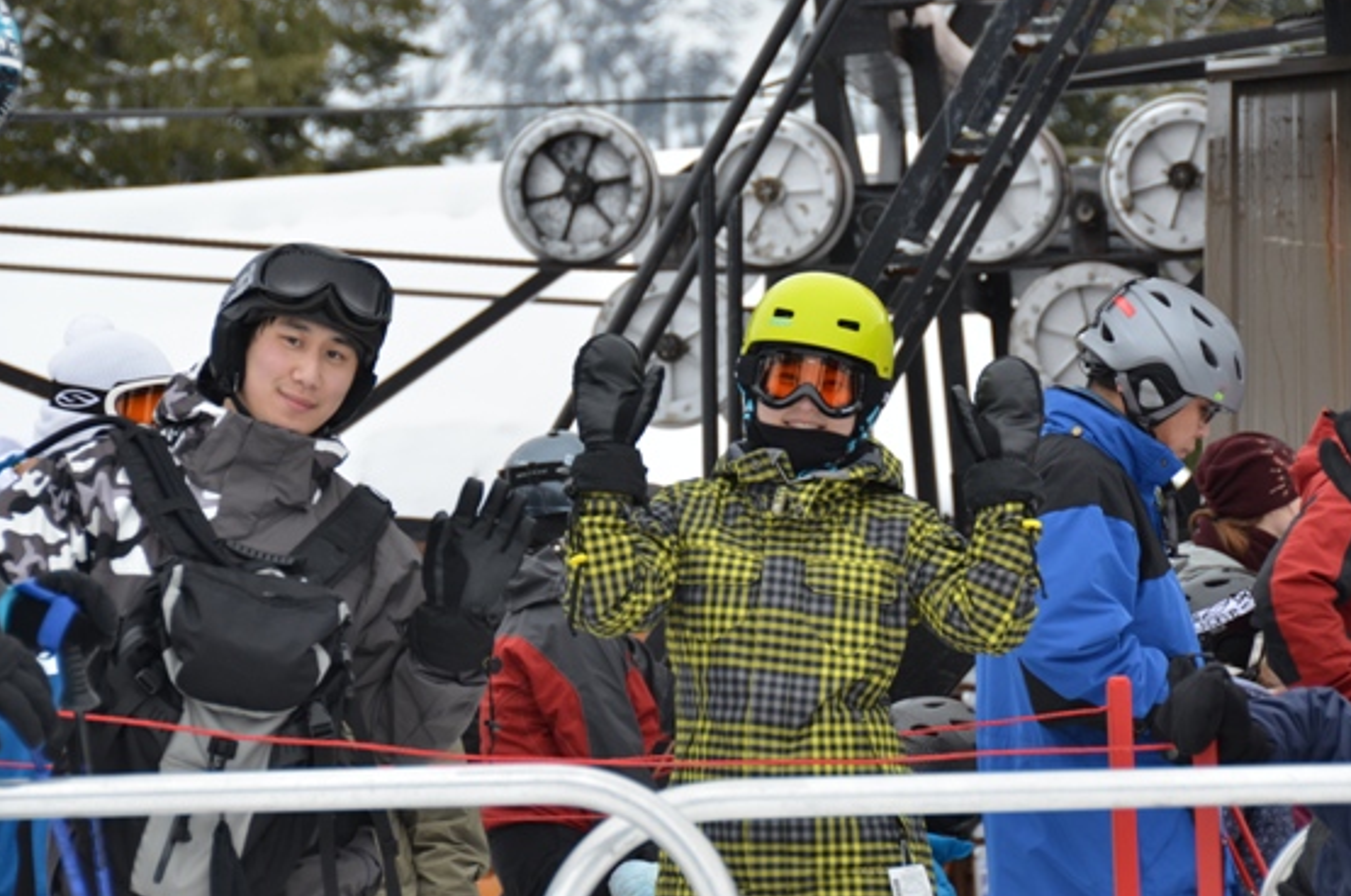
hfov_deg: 11.3
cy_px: 477
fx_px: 6802
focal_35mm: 182
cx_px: 699
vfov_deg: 7.5
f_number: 5.3
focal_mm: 105
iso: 400
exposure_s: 1/125
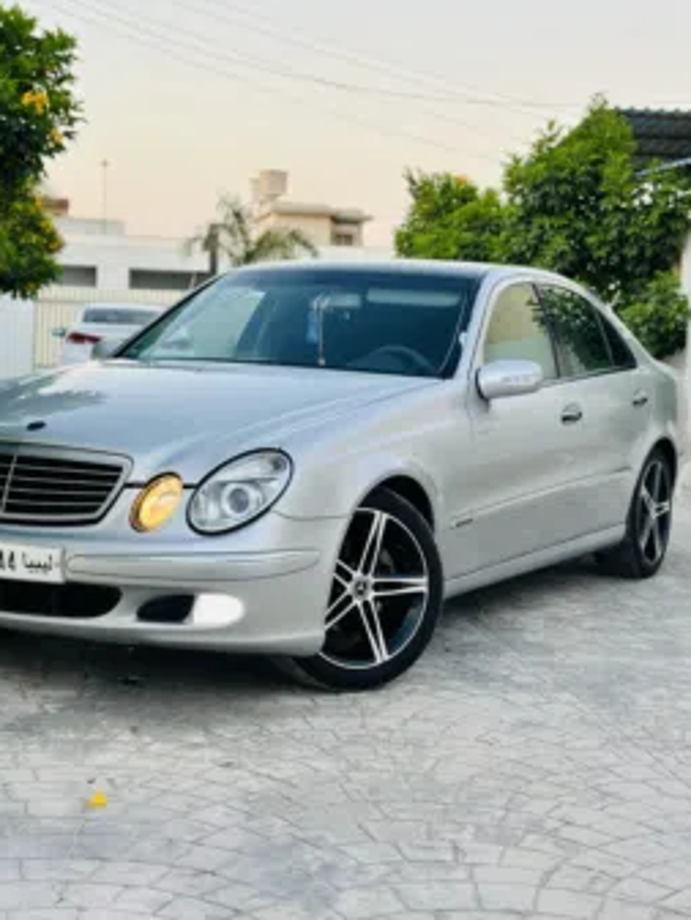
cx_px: 341
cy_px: 409
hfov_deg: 25.7
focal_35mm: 57
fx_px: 1516
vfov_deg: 33.7
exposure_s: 1/100
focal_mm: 6.86
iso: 80
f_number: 1.78
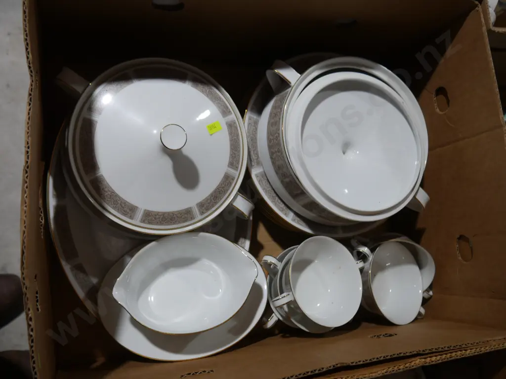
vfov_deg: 46.8
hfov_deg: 60.0
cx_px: 253
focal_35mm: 30
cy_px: 190
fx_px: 439
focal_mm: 15
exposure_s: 1/80
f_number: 3.6
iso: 200
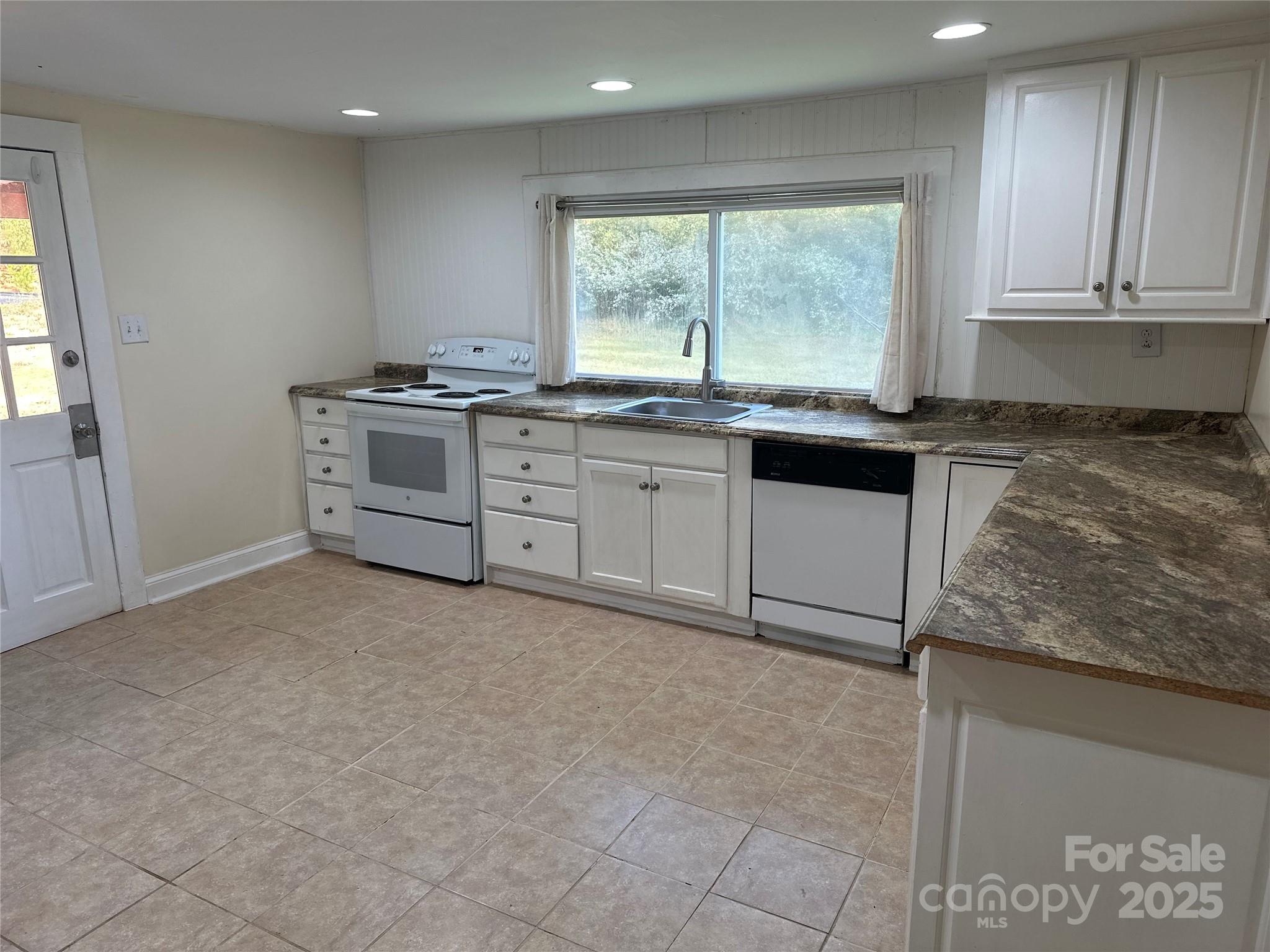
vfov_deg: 56.8
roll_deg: +1.2
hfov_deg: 71.6
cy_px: 476
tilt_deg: -11.8
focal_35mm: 24
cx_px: 635
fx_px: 881
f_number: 1.78
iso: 64
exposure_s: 1/120
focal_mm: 6.86
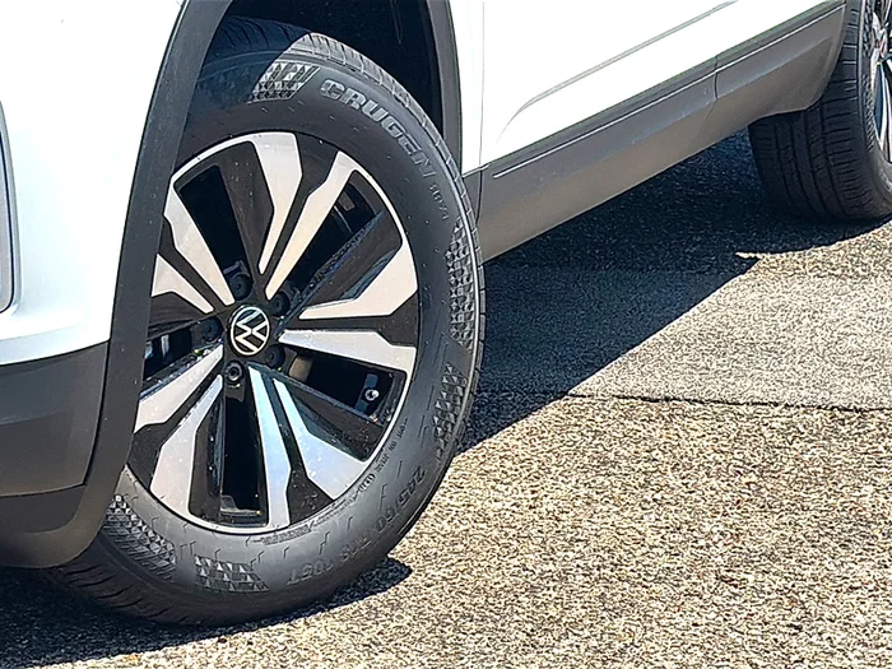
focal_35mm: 100
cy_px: 334
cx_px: 446
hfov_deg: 19.6
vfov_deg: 14.8
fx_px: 2577
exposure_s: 1/5618
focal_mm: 6.86
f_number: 1.78
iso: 100
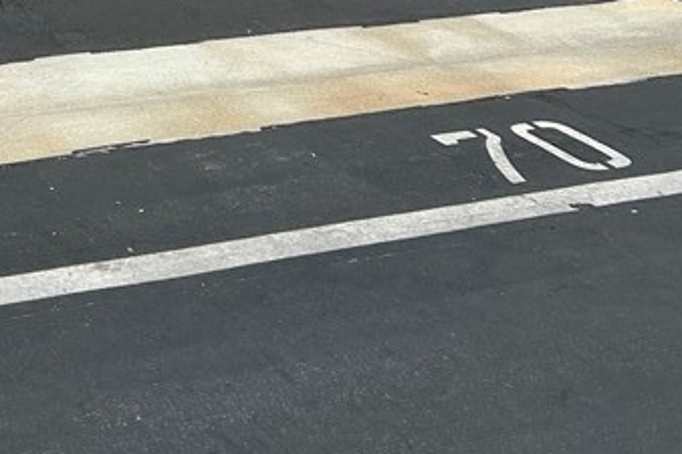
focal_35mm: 82
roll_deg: -2.8
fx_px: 1553
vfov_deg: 13.9
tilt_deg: +0.4
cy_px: -478
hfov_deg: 23.6
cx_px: -16
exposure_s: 1/6579
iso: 50
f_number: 1.5
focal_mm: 5.7
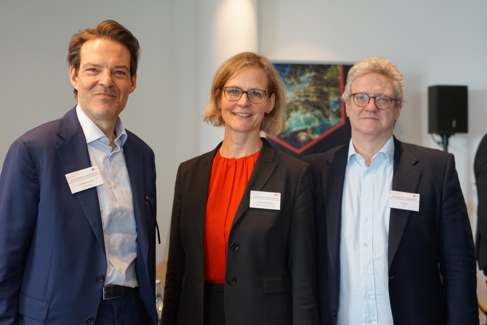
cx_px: 244
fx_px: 676
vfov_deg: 27.0
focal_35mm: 50
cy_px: 162
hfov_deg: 39.6
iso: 1000
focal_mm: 50
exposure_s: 1/160
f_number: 4
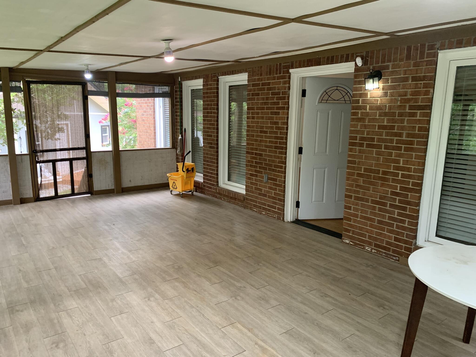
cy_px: 178
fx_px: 358
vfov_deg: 53.1
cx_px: 238
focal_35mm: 26
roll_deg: -3.1
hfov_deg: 67.3
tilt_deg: -8.7
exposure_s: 1/60
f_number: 1.8
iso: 125
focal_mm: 4.25
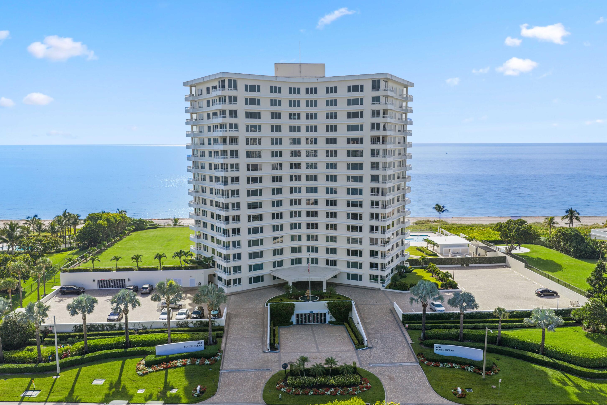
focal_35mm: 29
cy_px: 209
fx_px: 489
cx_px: 310
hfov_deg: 63.7
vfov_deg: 45.0
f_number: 2.8
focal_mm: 14.45
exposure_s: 1/400
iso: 100
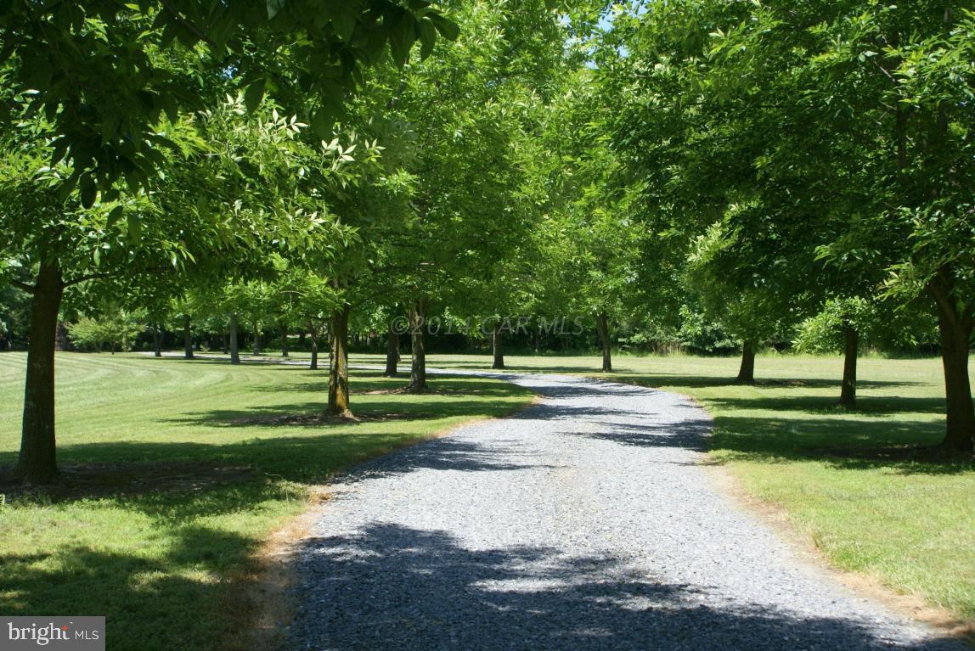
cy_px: 326
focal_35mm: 60
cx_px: 488
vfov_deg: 22.7
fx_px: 1626
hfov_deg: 33.4
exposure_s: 1/125
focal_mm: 40
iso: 100
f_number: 9
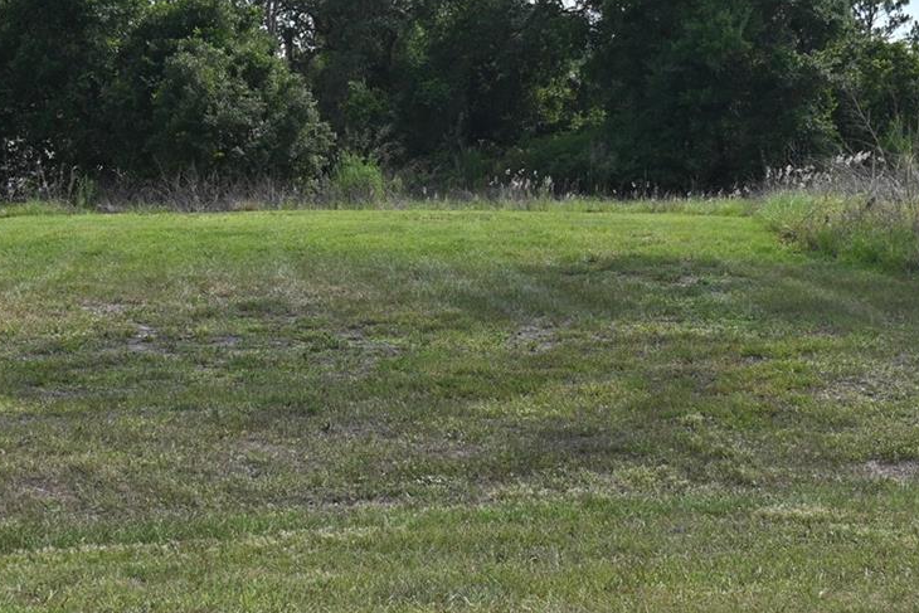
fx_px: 2349
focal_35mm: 92
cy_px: 357
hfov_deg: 22.1
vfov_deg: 14.9
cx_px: 308
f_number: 6.3
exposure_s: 1/320
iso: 100
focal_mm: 28
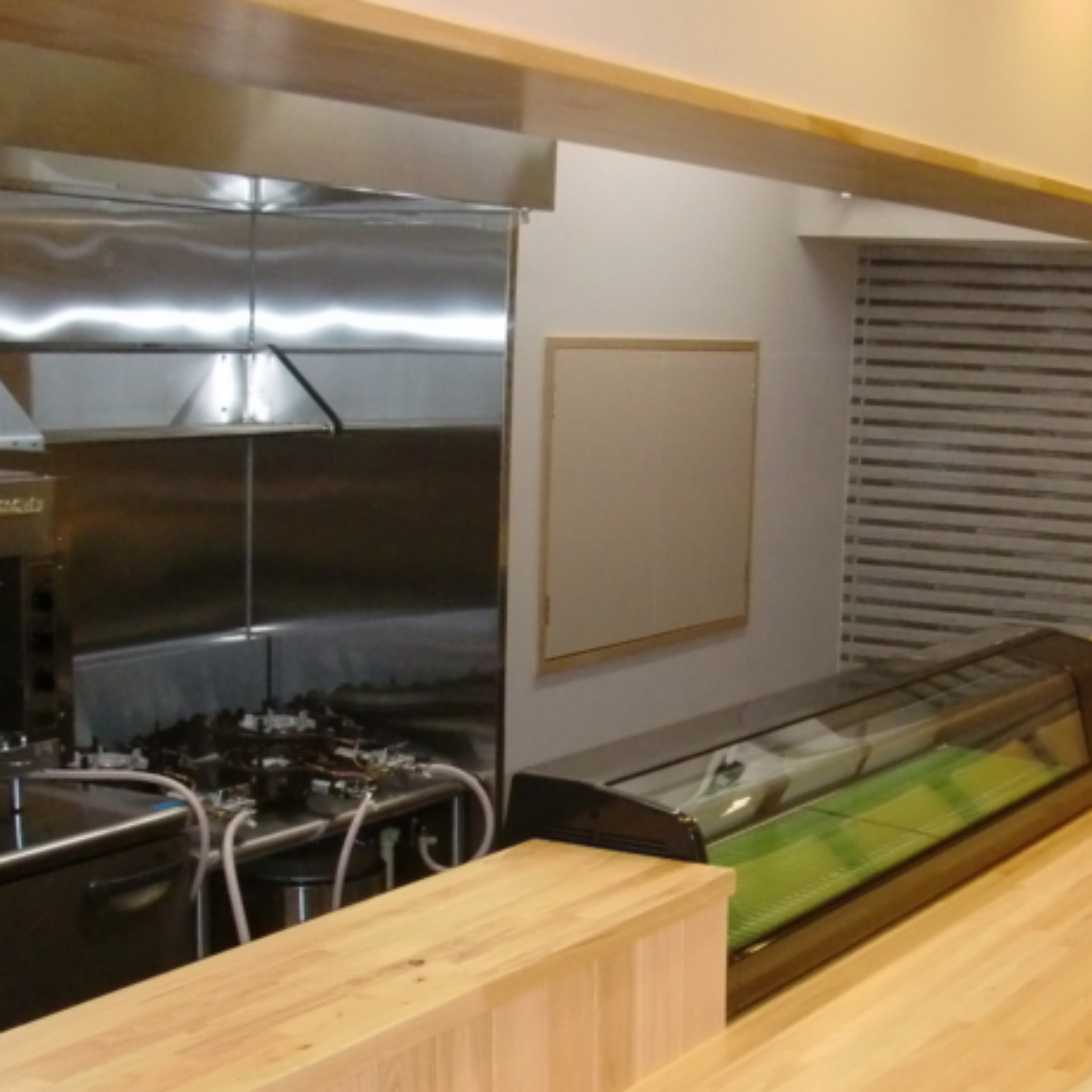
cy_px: 703
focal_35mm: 58
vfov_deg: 29.4
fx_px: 2070
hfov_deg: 29.0
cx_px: 849
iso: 400
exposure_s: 1/60
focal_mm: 6.66
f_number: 3.9
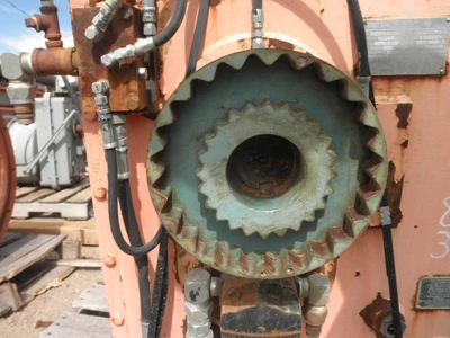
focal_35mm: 28
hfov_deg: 63.4
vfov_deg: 49.7
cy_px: 169
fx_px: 364
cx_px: 225
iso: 64
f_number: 8.5
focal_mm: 5
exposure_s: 1/60
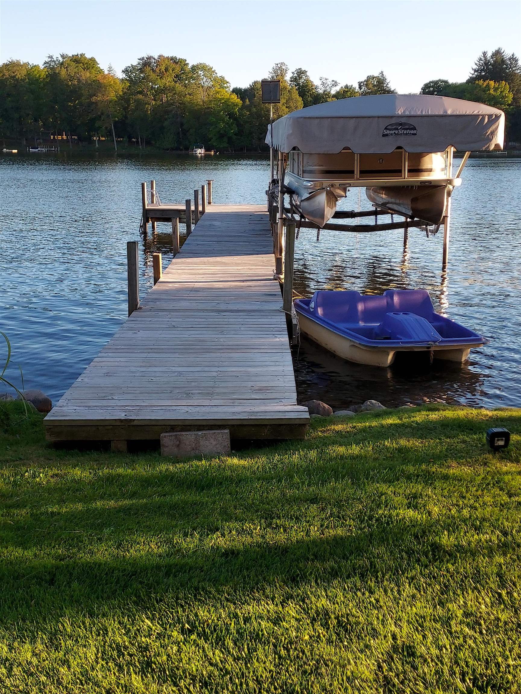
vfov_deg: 71.6
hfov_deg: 56.8
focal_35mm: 24
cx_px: 260
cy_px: 347
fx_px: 482
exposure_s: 1/342
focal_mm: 4.6
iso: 40
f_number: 1.8
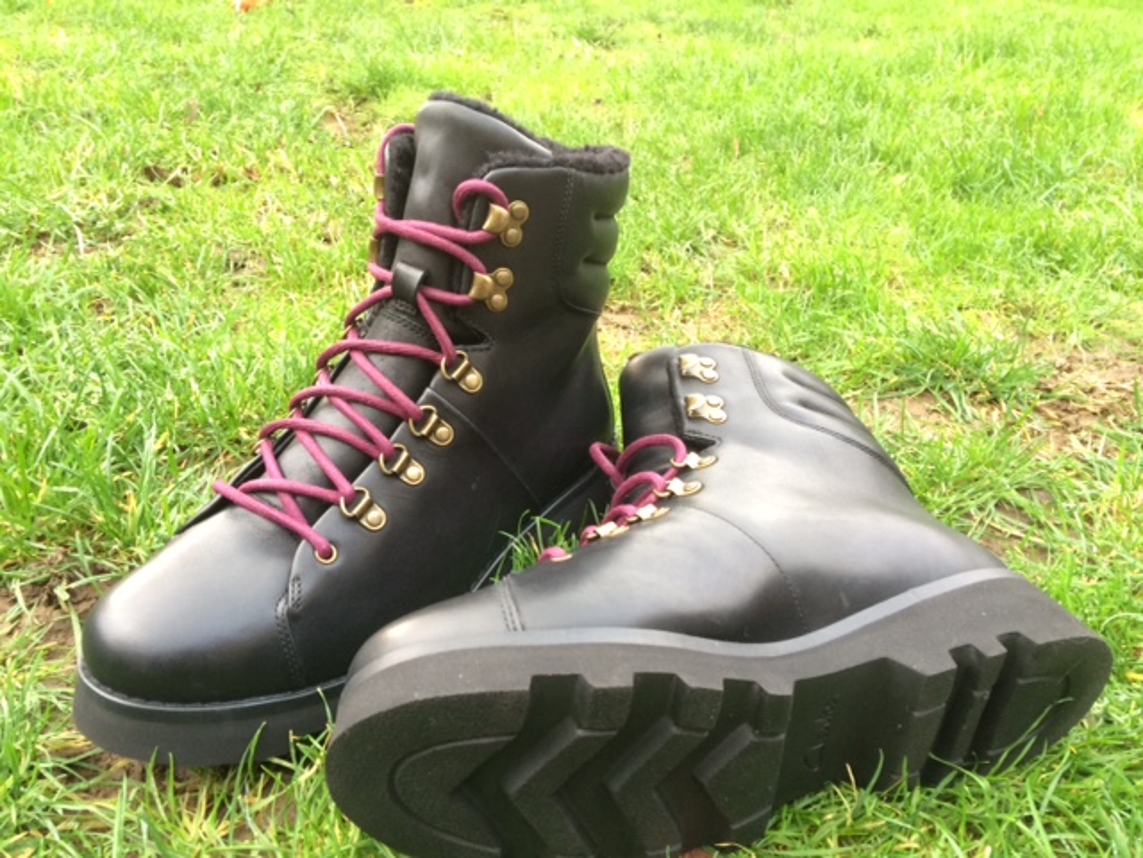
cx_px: 572
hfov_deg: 61.7
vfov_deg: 48.2
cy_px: 429
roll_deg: -2.8
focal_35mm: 29
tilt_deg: -26.9
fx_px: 958
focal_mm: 4.15
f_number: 2.2
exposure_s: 1/30
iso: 80
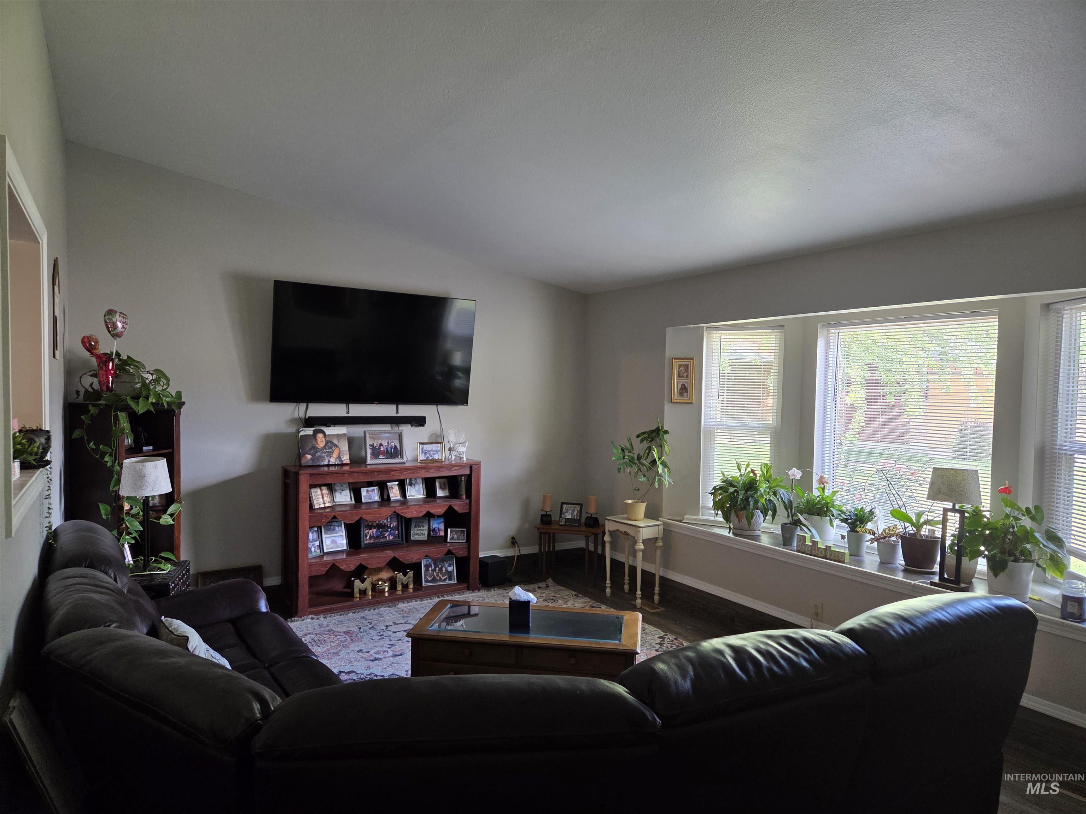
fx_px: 722
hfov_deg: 73.9
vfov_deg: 58.9
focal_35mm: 23
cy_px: 407
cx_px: 543
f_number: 1.8
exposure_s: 1/120
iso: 320
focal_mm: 5.4
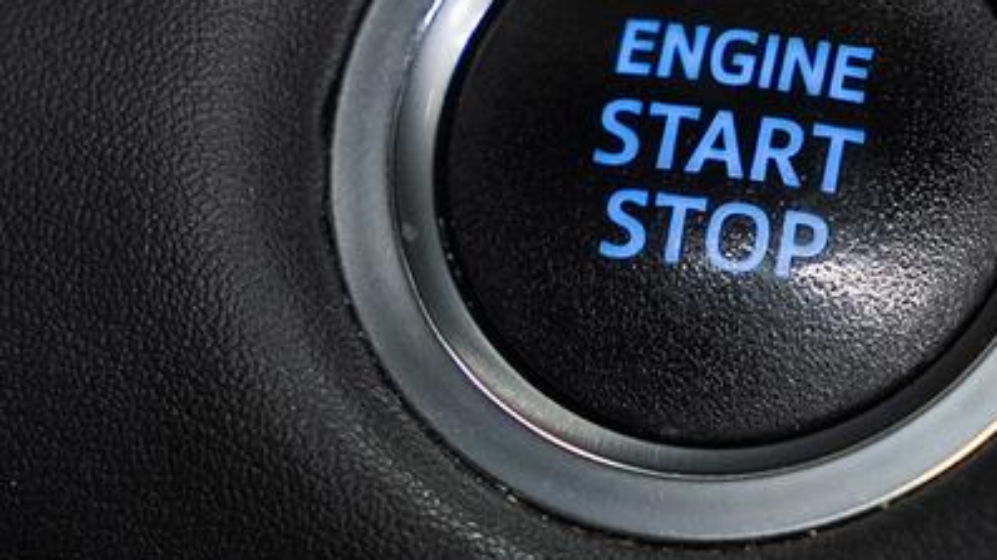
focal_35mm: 216
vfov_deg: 5.6
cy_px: 199
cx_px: 787
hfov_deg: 10.0
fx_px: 5708
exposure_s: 1/40
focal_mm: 47.8
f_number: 3.5
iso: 800
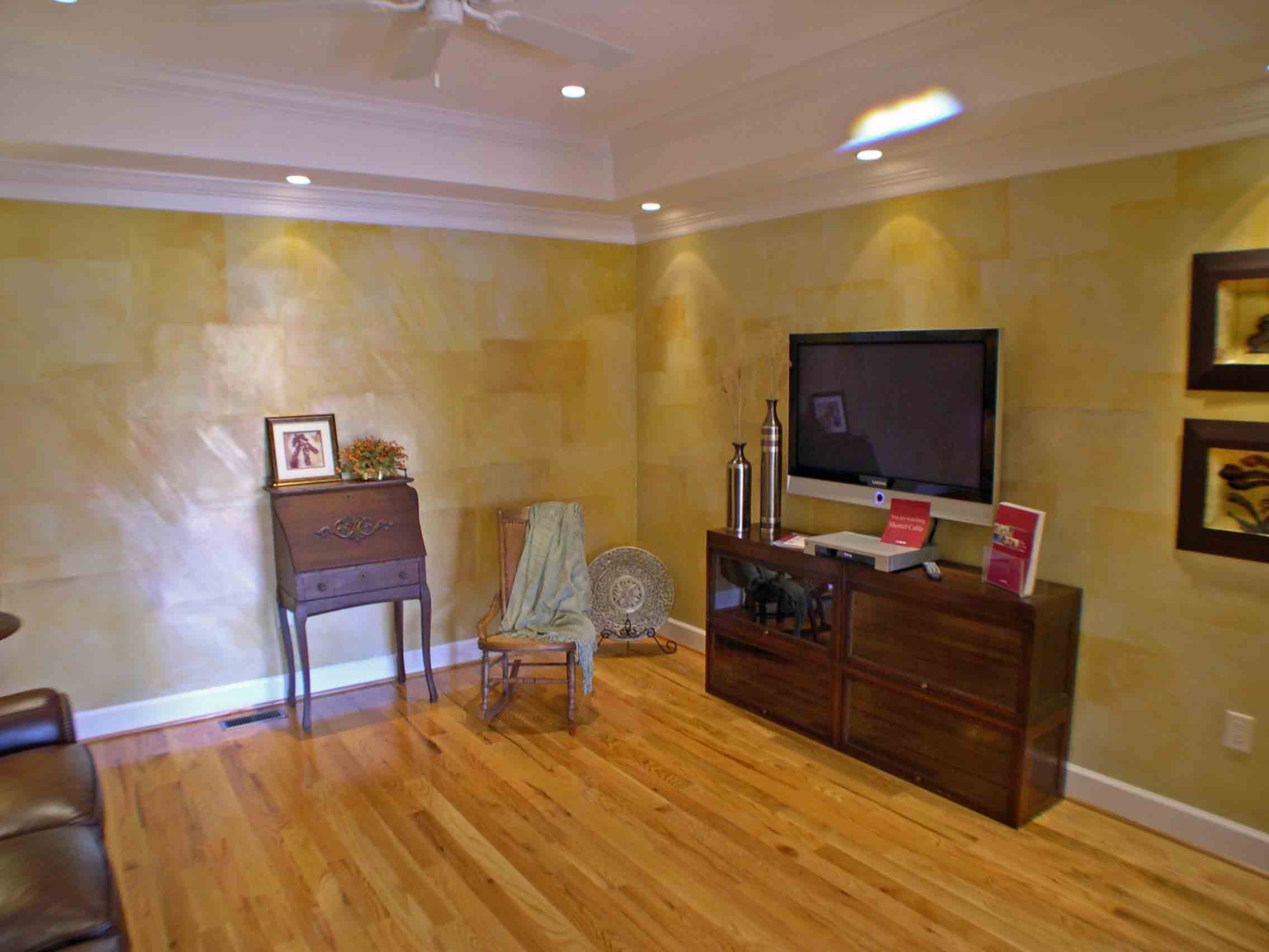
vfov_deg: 37.7
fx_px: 1393
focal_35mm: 38
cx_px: 634
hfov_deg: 49.0
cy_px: 476
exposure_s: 1/7.4
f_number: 2.8
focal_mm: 8
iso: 100
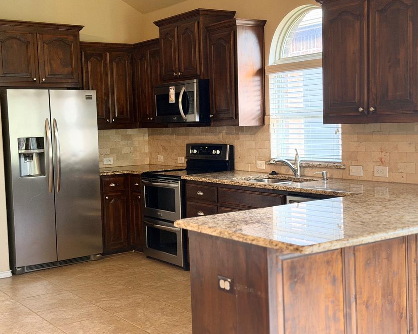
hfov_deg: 36.6
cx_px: 194
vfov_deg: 29.7
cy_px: 166
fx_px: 631
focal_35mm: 51
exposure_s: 1/40
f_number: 1.78
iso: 250
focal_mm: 6.76
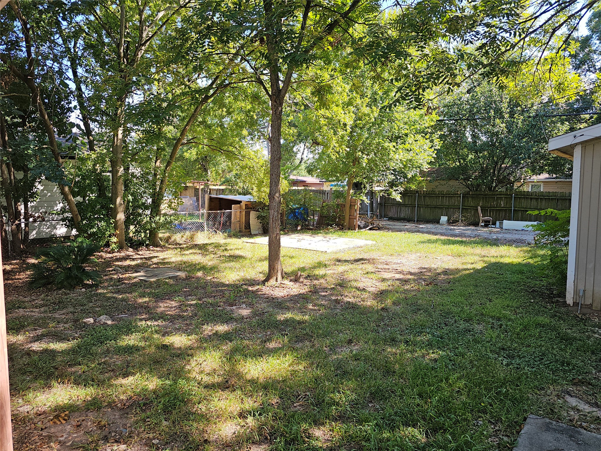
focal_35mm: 23
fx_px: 399
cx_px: 300
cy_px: 226
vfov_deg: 58.9
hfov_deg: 73.9
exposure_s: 1/120
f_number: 1.7
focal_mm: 6.3
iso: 10
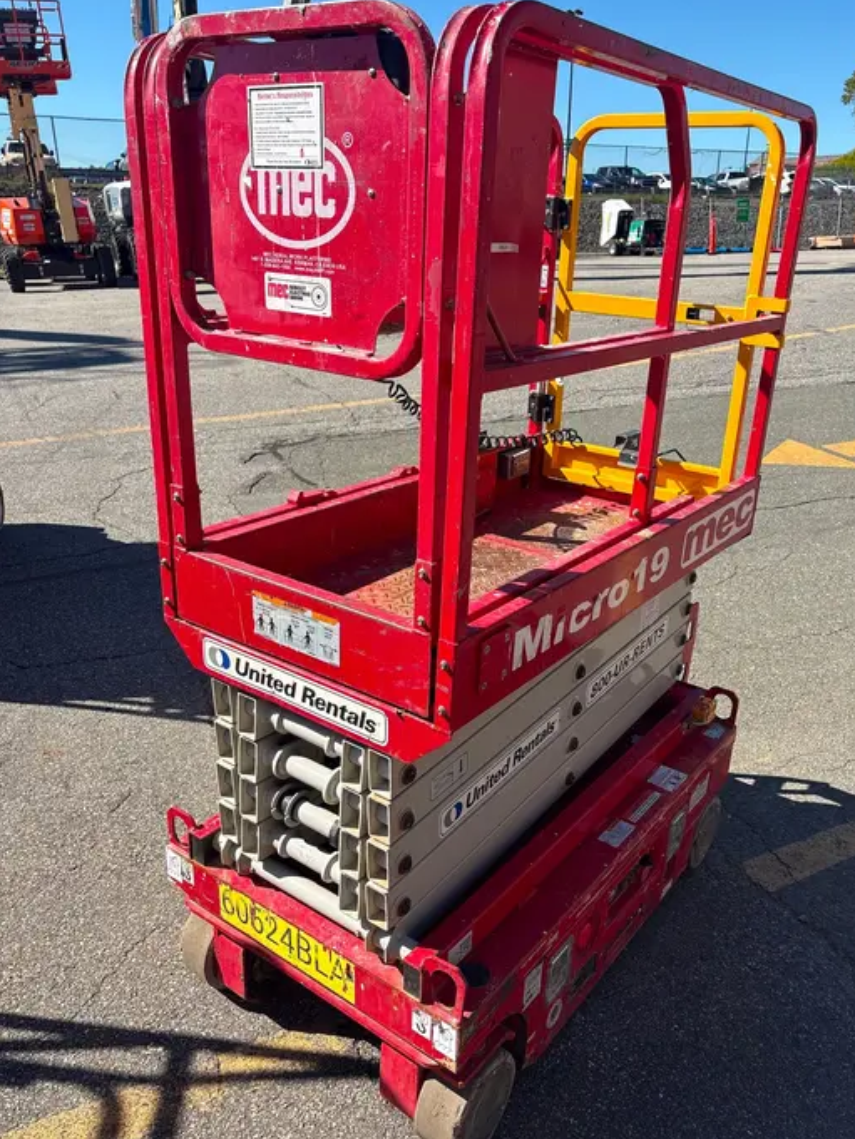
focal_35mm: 28
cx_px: 457
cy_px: 566
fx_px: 922
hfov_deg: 49.7
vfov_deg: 63.4
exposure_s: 1/2283
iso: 50
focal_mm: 5.96
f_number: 1.6
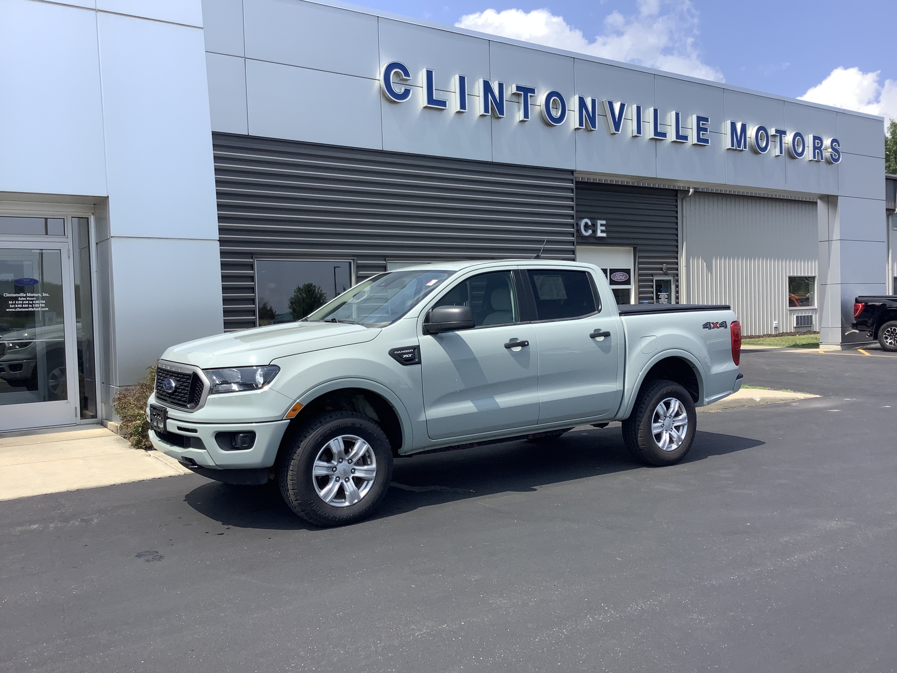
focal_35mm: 31
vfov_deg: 45.4
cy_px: 336
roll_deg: +1.7
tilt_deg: -2.3
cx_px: 448
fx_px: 803
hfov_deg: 58.4
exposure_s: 1/1072
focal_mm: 3.3
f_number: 2.4
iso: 25
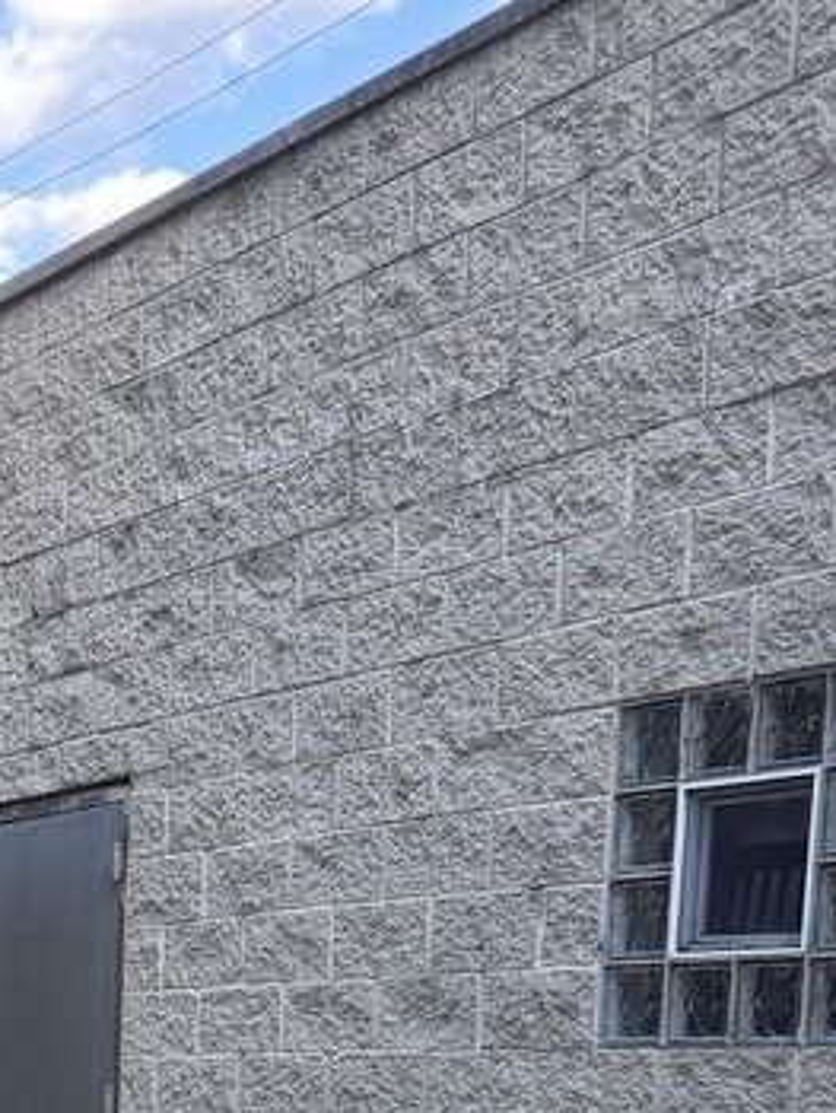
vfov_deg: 22.7
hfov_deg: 17.9
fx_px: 2380
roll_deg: +0.6
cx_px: -404
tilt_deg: -11.7
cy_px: 1539
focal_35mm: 74
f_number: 1.78
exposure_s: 1/183
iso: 100
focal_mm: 6.76
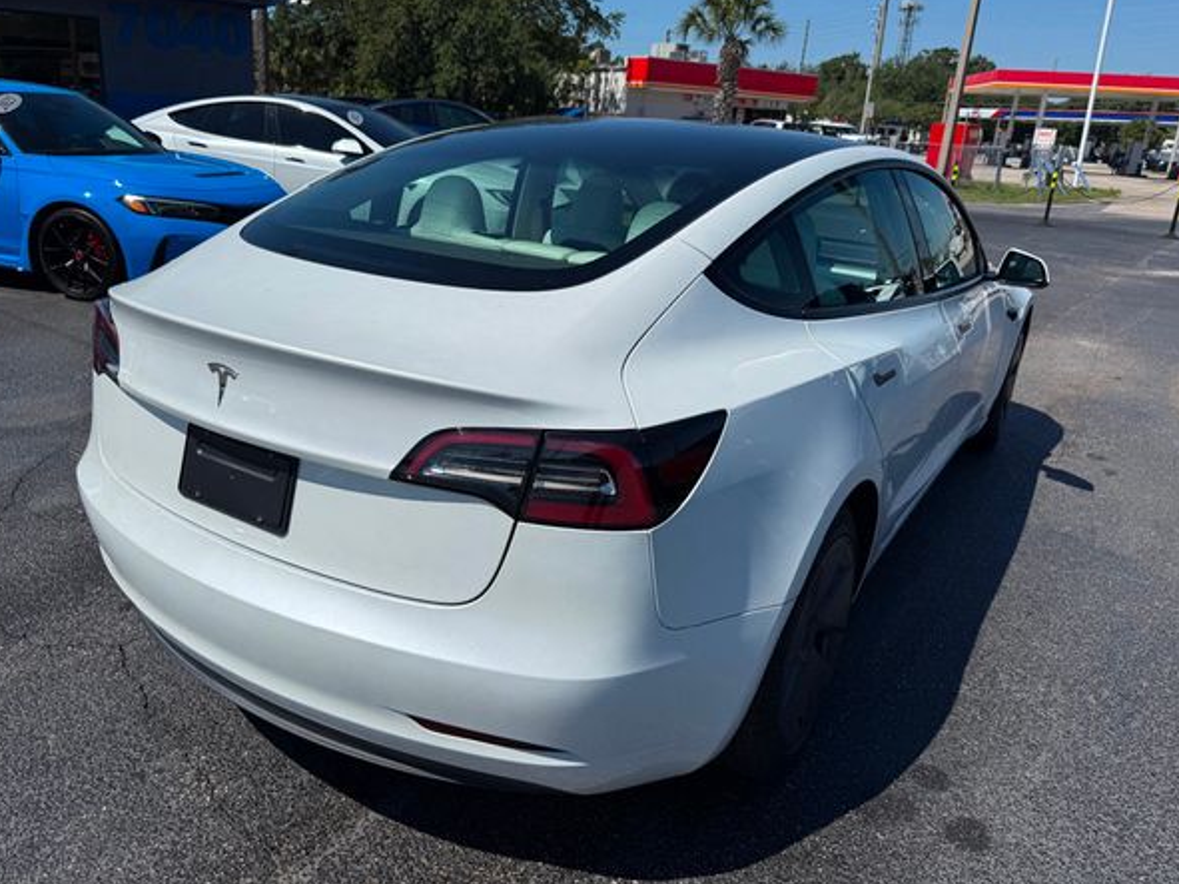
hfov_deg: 67.2
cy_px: 419
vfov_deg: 53.0
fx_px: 885
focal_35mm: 26
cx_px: 547
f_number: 1.78
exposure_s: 1/11905
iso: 80
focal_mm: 6.76
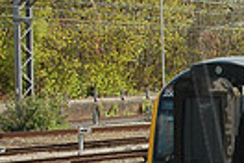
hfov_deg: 10.7
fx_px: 1208
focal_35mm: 178
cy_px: 148
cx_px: 453
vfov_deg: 7.7
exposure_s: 1/250
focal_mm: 27
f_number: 8
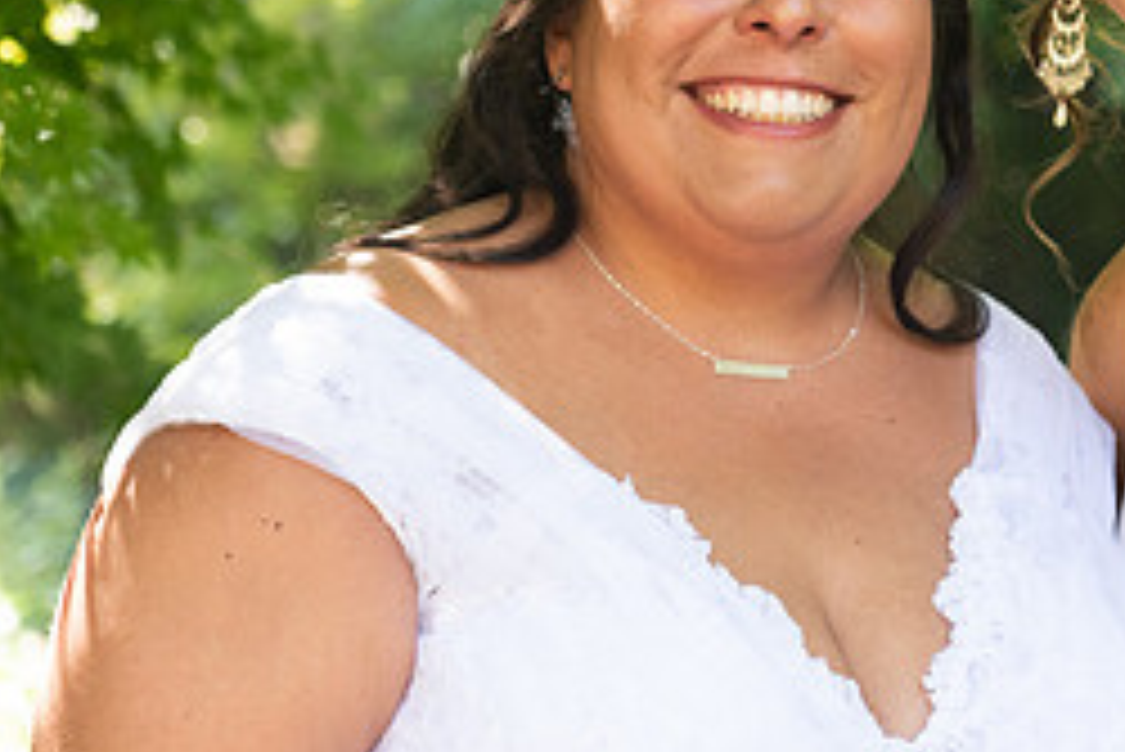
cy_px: 155
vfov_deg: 9.5
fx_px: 4502
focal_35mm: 144
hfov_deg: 14.2
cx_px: 904
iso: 640
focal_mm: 62
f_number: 4
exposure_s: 1/200
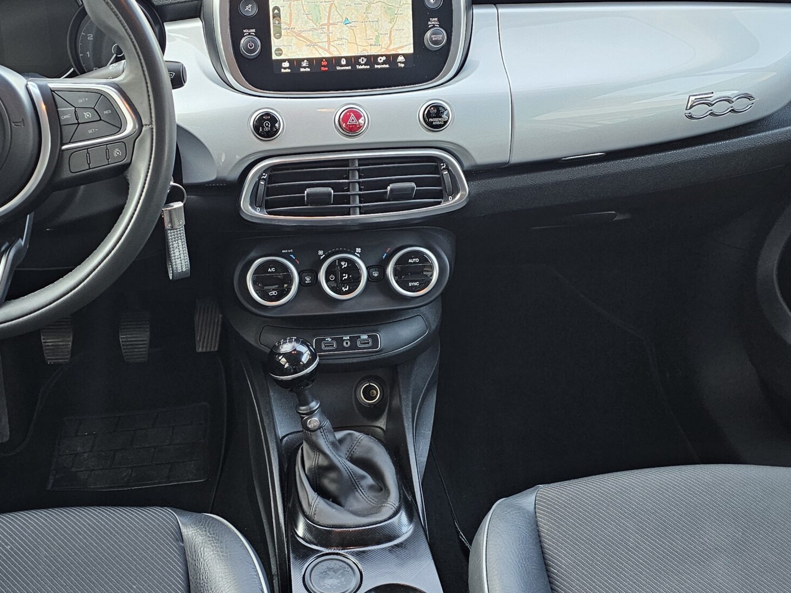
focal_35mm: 40
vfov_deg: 36.0
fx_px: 914
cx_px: 311
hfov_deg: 46.5
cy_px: 310
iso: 200
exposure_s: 1/72
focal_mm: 6.3
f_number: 1.7
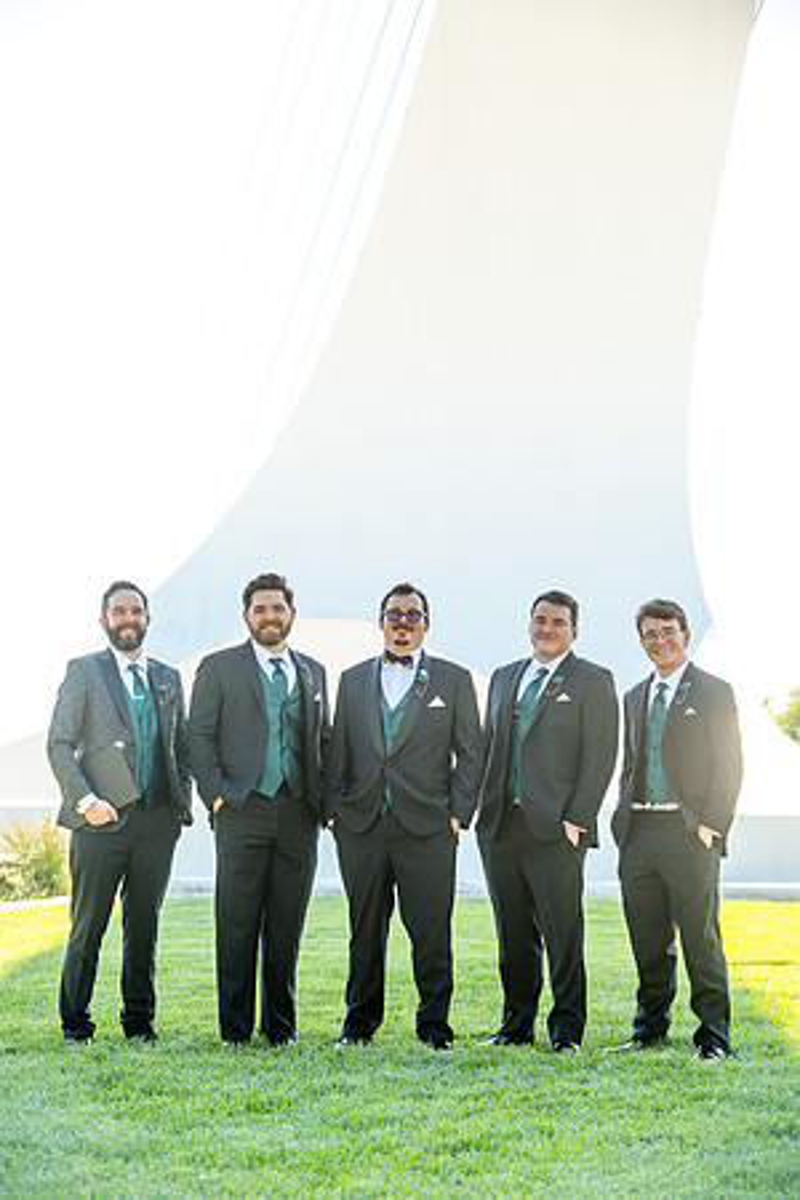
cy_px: 600
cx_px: 400
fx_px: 3266
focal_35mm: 98
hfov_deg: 14.0
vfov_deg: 20.8
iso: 400
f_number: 5.6
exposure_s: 1/640
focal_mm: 98
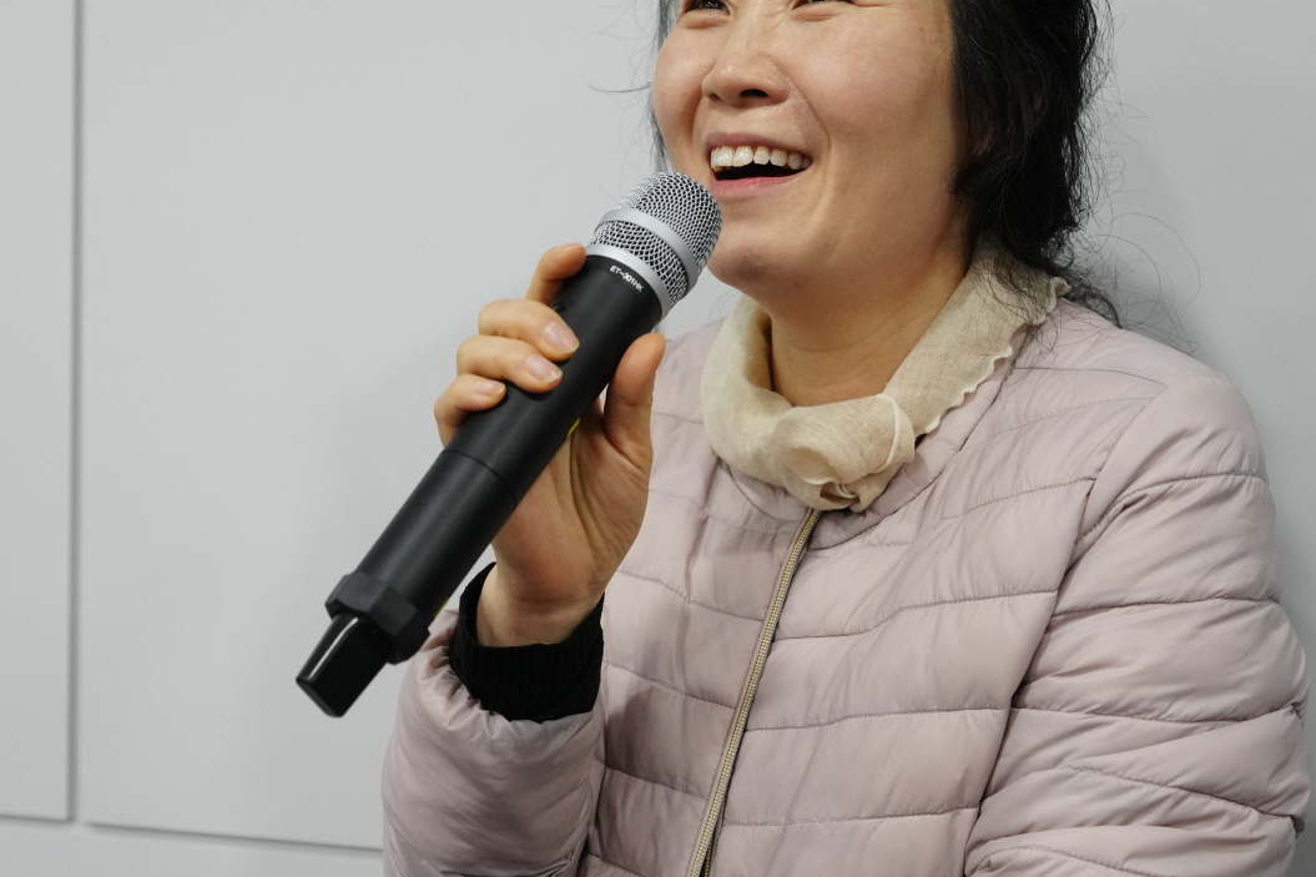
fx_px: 2120
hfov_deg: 34.4
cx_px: 564
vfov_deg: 23.4
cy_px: 454
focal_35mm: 58
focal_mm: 34
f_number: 4
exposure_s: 1/160
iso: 2500
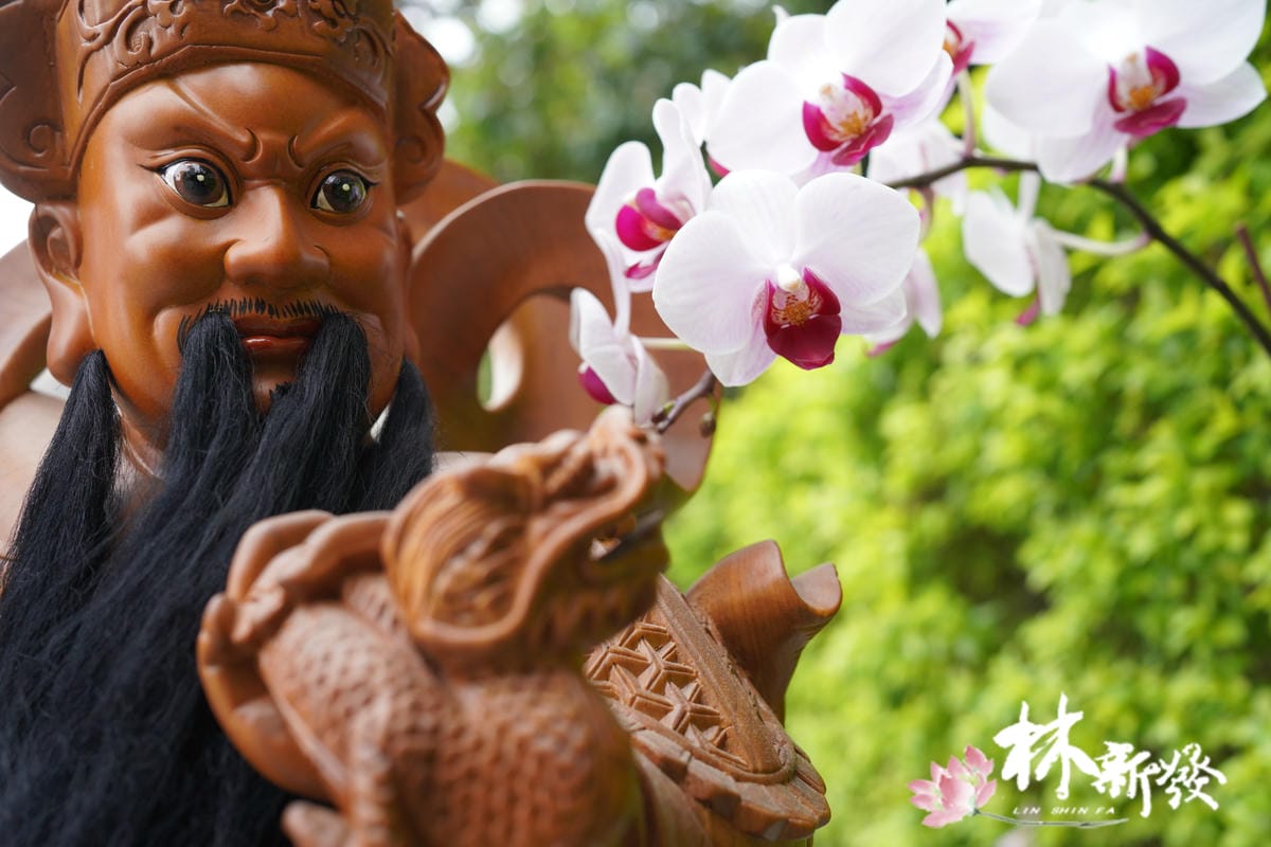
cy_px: 424
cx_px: 636
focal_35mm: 35
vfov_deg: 37.9
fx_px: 1236
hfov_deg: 54.4
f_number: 5.6
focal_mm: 35
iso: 1600
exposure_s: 1/320
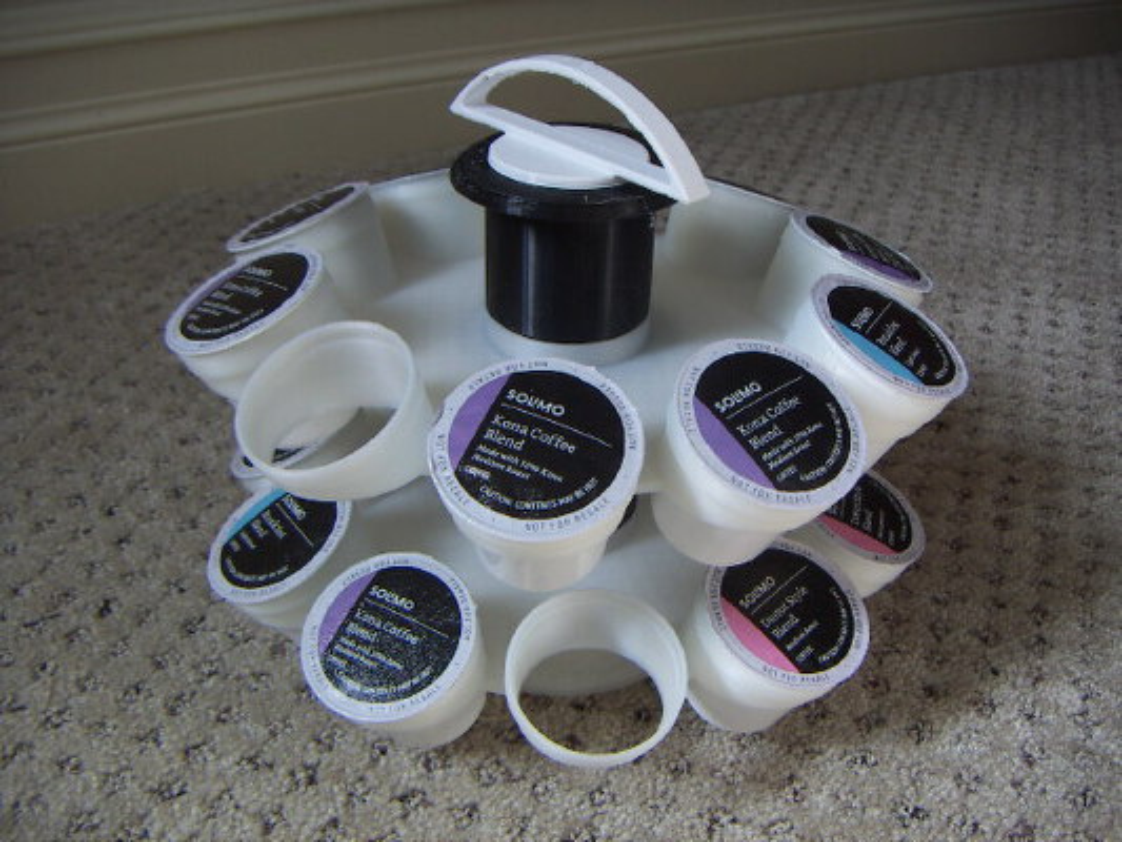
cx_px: 561
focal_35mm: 36
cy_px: 421
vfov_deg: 39.7
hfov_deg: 51.3
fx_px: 1167
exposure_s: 1/60
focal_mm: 4.7
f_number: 2.8
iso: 50
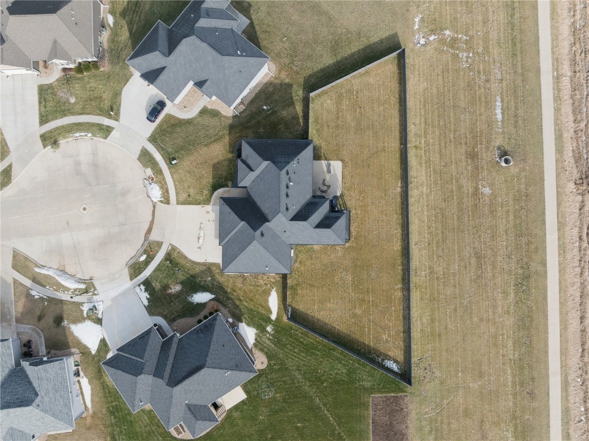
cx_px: 294
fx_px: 408
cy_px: 220
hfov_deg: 71.6
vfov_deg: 56.8
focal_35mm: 24
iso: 100
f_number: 2.8
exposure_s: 1/640
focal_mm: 12.3
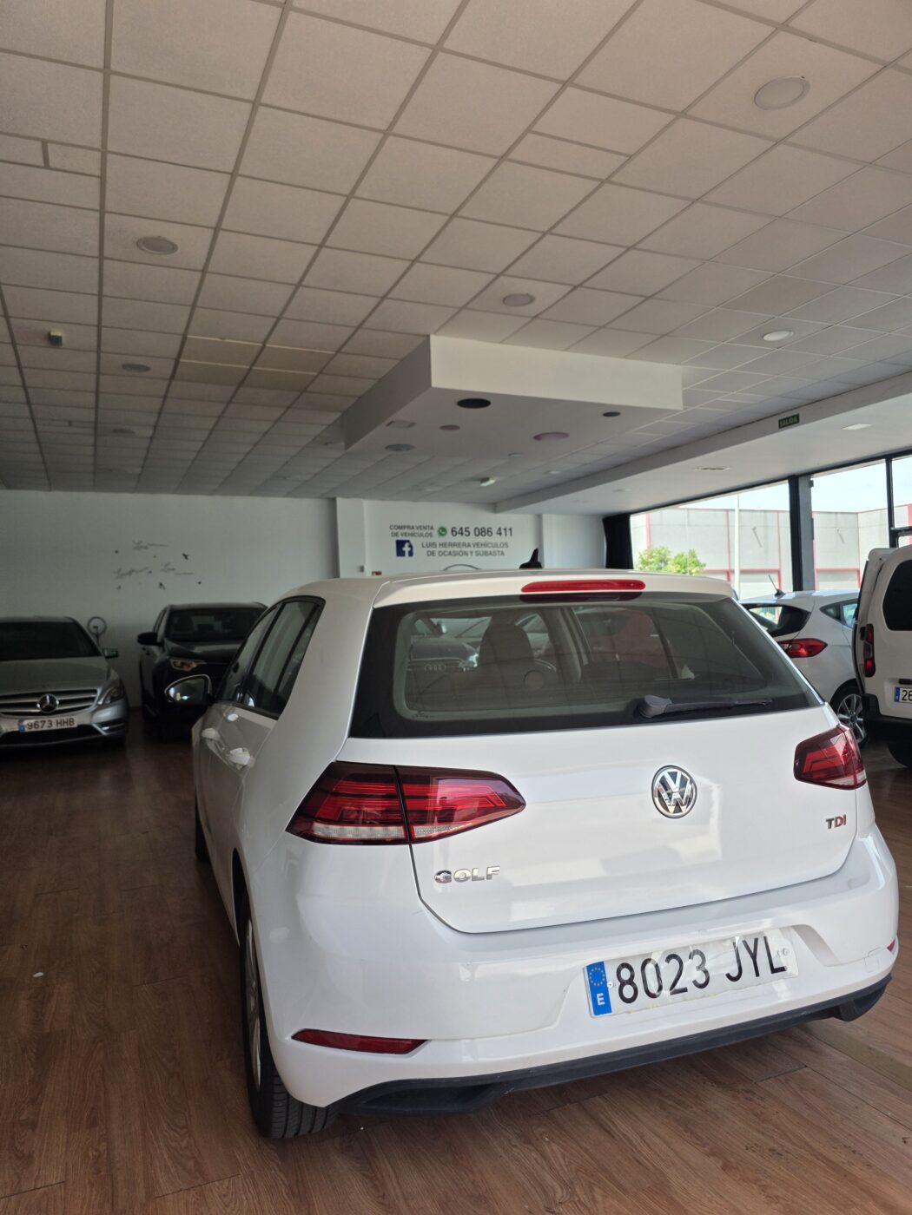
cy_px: 608
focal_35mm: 23
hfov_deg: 58.9
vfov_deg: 73.9
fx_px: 808
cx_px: 456
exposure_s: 1/359
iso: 32
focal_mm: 6.3
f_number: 1.7
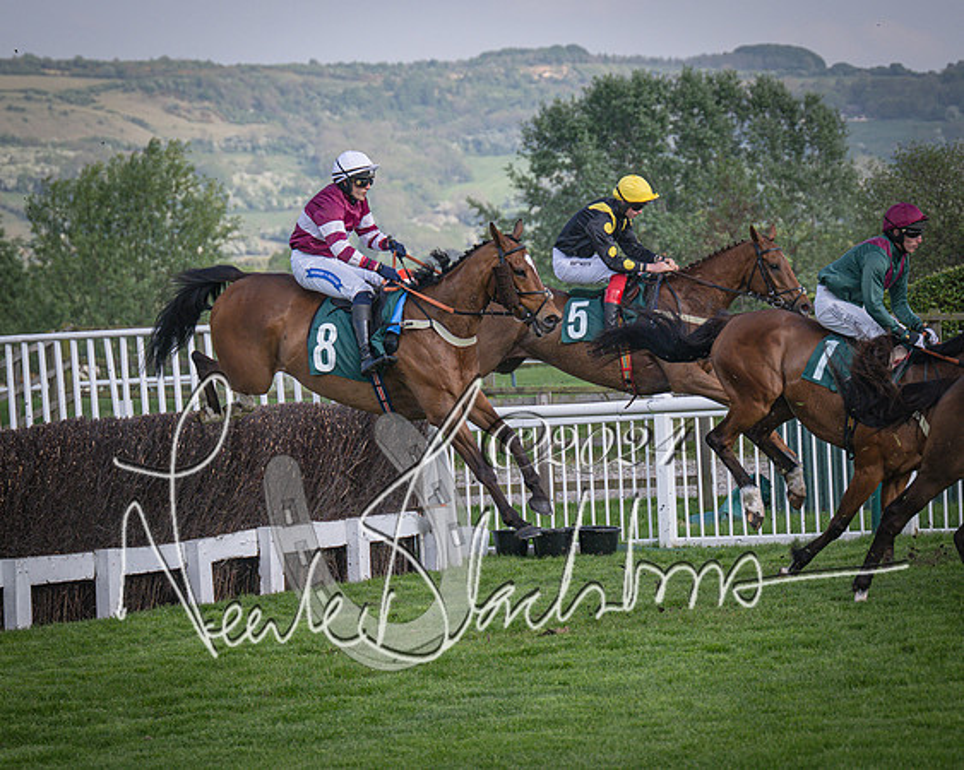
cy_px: 385
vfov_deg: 9.3
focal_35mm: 166
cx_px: 441
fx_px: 4724
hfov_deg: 11.7
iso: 400
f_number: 4
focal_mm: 98
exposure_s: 1/2500
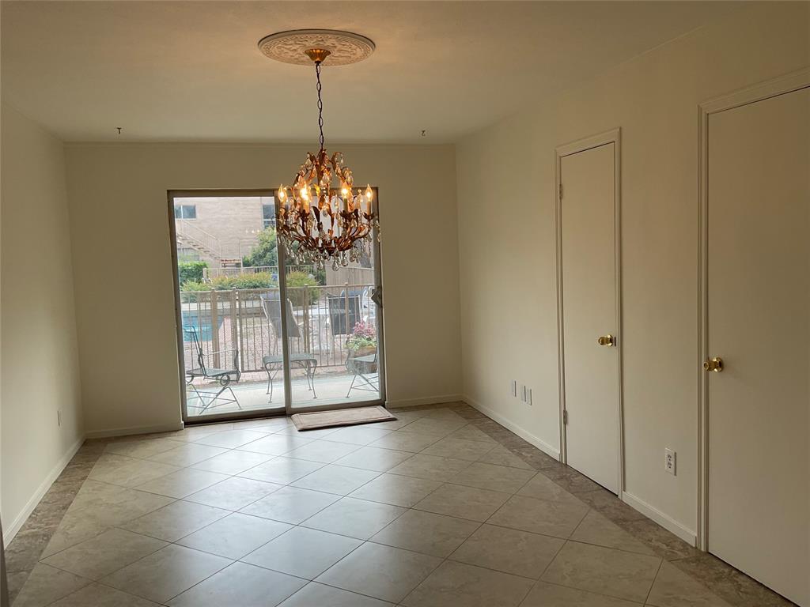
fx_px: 679
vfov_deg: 48.2
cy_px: 304
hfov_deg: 61.7
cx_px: 405
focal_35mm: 29
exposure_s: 1/124
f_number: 1.8
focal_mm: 3
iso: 16
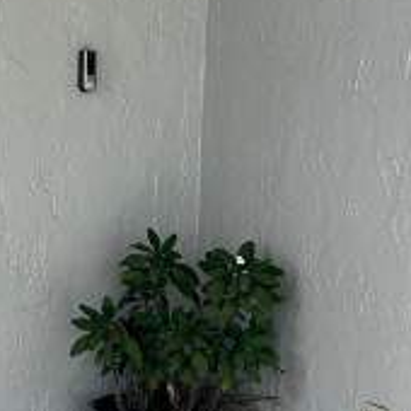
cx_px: -164
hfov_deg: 15.2
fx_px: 1451
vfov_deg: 16.1
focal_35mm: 108
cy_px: 109
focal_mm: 5.7
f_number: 1.5
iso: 32
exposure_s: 1/141
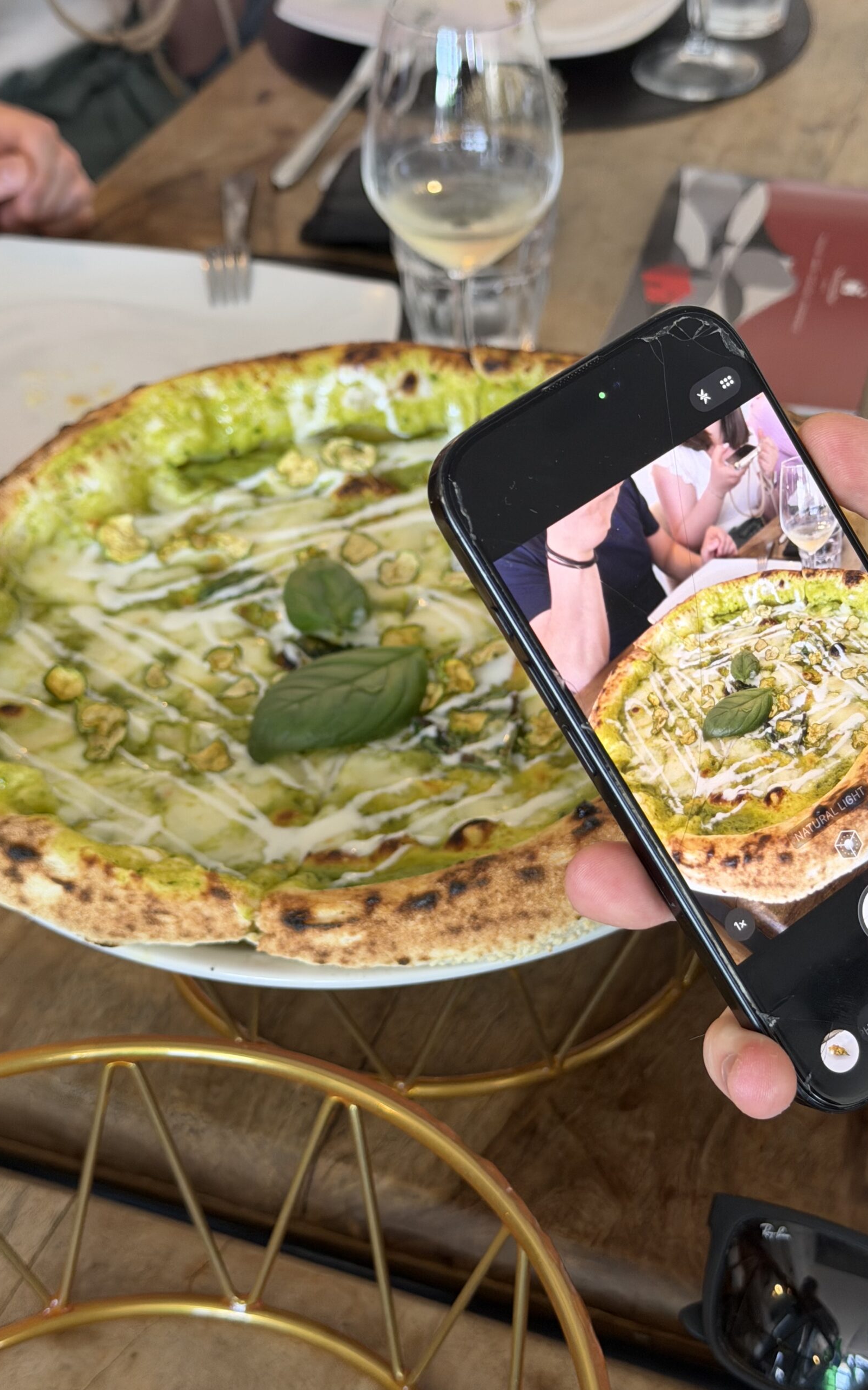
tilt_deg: -38.5
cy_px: 696
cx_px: 507
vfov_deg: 39.6
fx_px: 1931
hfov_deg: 25.3
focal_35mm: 51
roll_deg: +2.7
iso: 100
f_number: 1.78
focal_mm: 6.76
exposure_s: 1/60
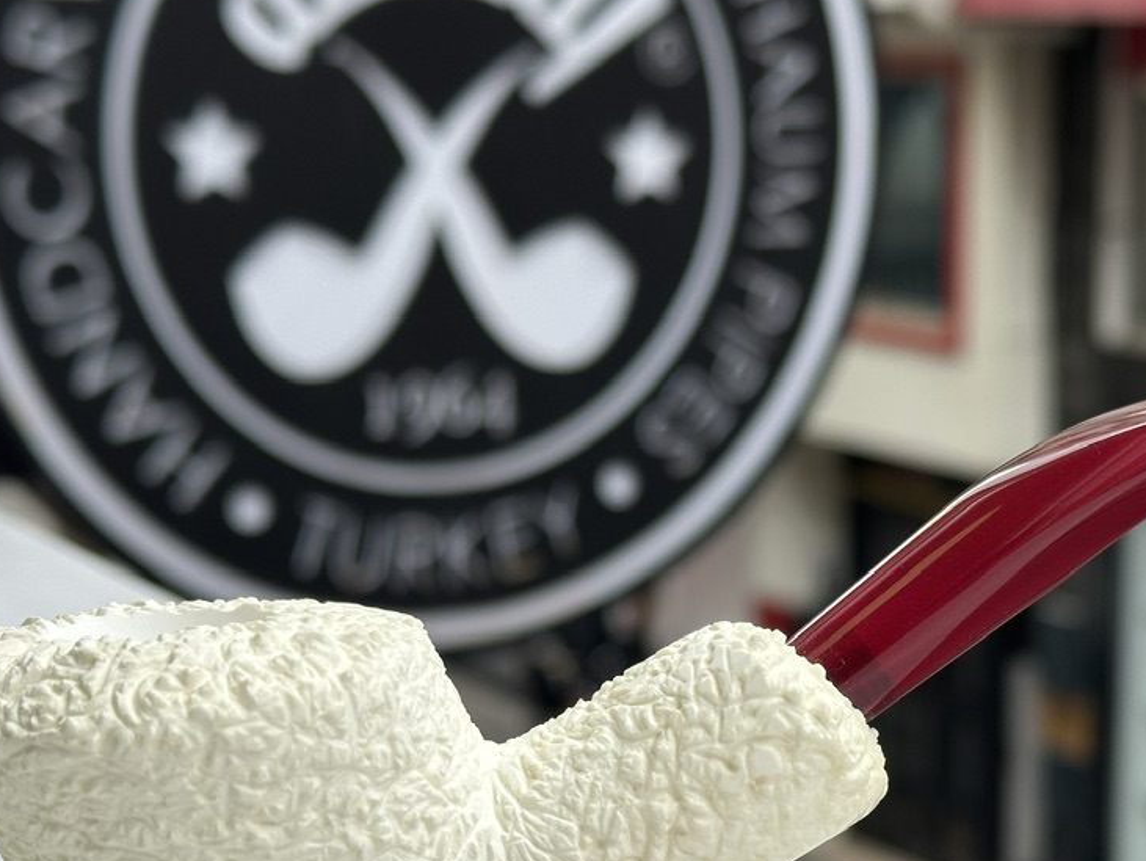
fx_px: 2782
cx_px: 756
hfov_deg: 23.2
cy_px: 630
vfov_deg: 17.5
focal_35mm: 84
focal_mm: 6.86
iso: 64
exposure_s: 1/1497
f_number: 1.78
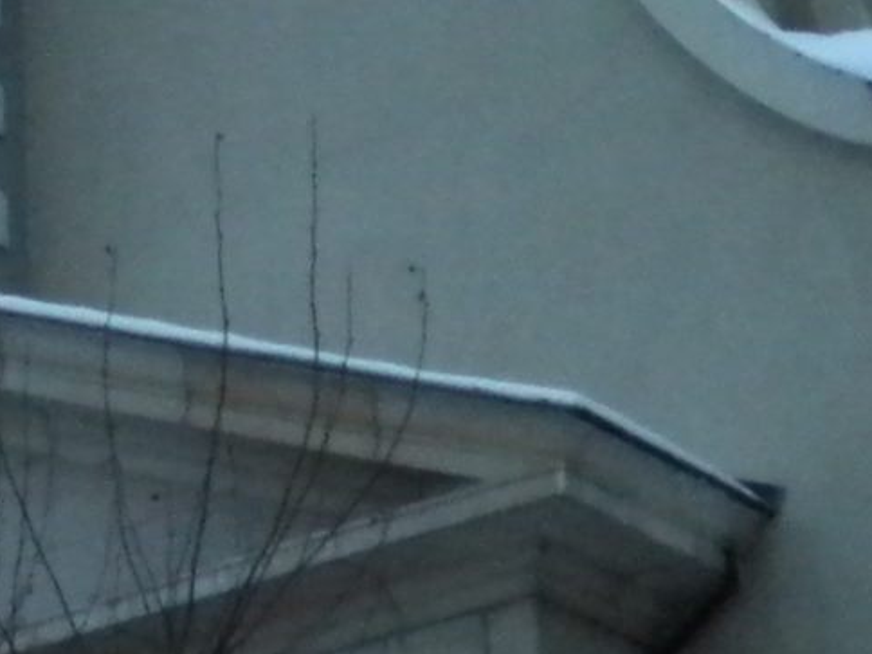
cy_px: -146
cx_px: 104
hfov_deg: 10.6
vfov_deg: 7.9
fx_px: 4660
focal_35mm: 185
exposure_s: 1/154
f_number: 3.1
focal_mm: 6.3
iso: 400
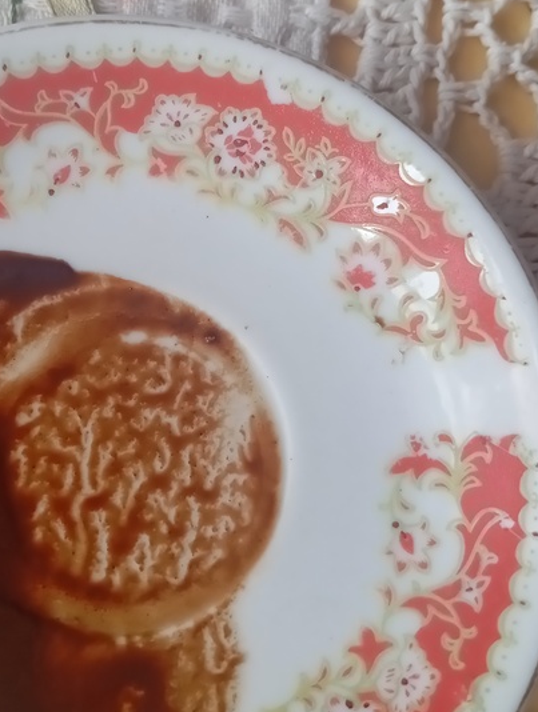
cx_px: 170
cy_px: 341
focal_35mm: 48
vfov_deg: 39.6
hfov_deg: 30.1
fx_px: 991
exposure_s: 1/154
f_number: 1.8
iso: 50
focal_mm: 4.25
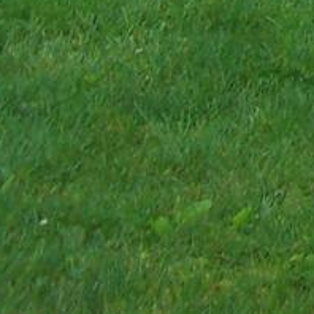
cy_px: -756
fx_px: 3571
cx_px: 1275
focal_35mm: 348
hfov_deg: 4.6
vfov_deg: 4.7
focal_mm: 7.9
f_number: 5.6
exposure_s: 1/160
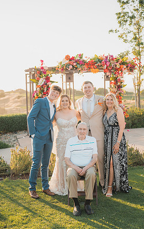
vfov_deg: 36.3
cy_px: 118
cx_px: 78
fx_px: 351
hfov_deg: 23.2
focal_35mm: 56
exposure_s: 1/640
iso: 200
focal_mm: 50
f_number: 2.8
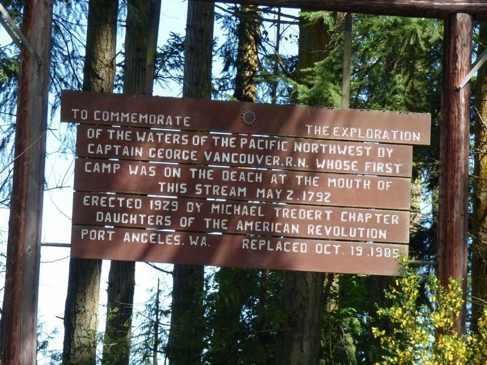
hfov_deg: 8.5
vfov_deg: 6.4
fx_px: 3264
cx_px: 244
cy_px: 182
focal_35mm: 232
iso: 100
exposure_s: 1/125
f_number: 5.5
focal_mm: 37.8
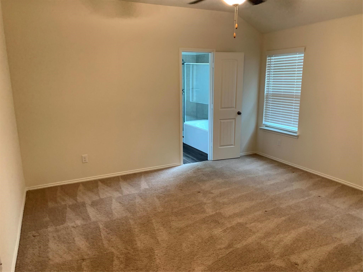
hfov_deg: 67.3
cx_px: 182
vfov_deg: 53.1
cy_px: 136
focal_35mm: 26
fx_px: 273
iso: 250
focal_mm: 4.25
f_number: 1.8
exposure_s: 1/60
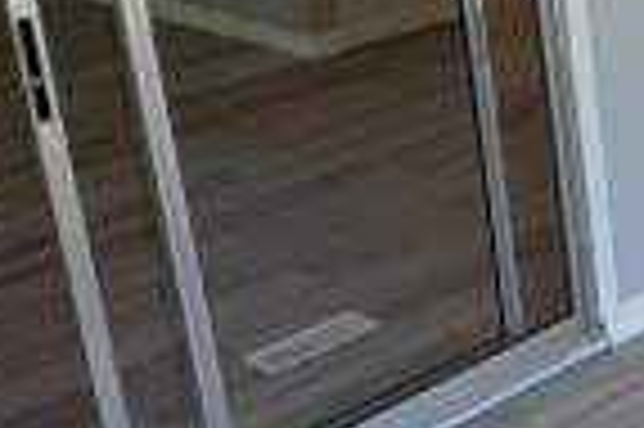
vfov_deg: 16.0
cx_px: 833
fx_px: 1501
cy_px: 54
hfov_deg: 21.9
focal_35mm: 84
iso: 80
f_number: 1.78
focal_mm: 6.76
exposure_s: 1/360
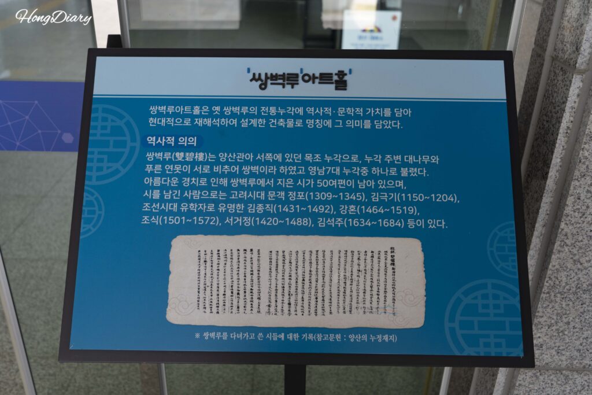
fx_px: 559
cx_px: 296
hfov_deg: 55.8
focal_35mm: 34
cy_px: 198
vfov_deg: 38.9
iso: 400
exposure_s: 1/160
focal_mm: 34
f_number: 4.5
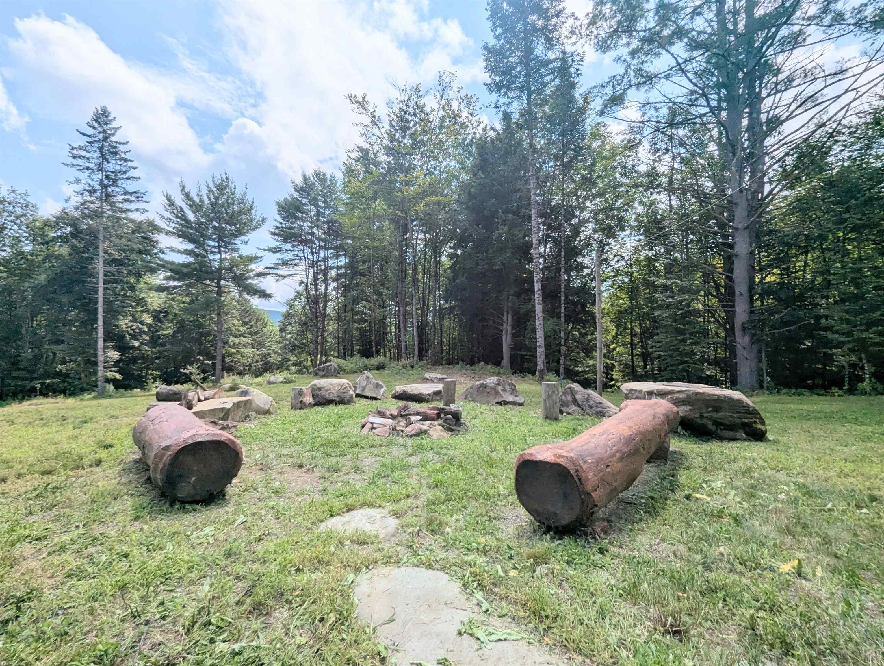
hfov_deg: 106.1
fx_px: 332
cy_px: 333
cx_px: 442
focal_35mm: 13
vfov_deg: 90.1
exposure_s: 1/4348
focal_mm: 1.95
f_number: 2.2
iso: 47
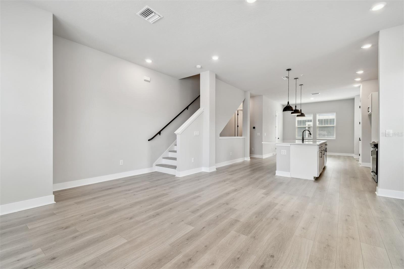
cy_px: 134
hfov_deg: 100.4
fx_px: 168
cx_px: 202
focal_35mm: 15
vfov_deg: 77.3
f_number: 7.1
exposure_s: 1/10
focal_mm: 10
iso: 100
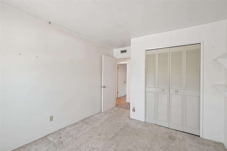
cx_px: 114
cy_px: 76
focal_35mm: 16
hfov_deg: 96.8
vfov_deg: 73.7
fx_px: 101
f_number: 8
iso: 400
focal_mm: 16
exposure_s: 1/8
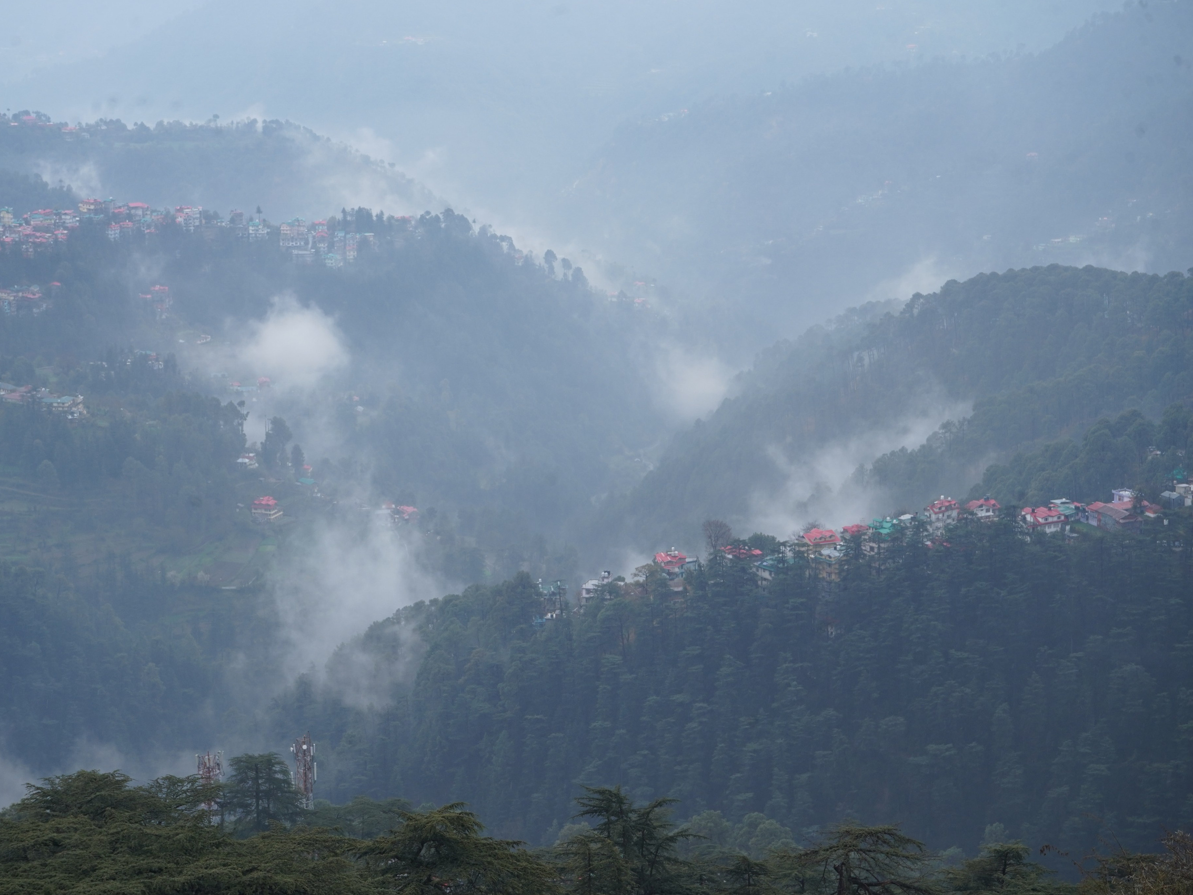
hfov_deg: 25.6
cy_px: 448
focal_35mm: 76
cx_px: 525
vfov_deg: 19.4
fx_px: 2619
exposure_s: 1/320
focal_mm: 70
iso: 800
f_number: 10
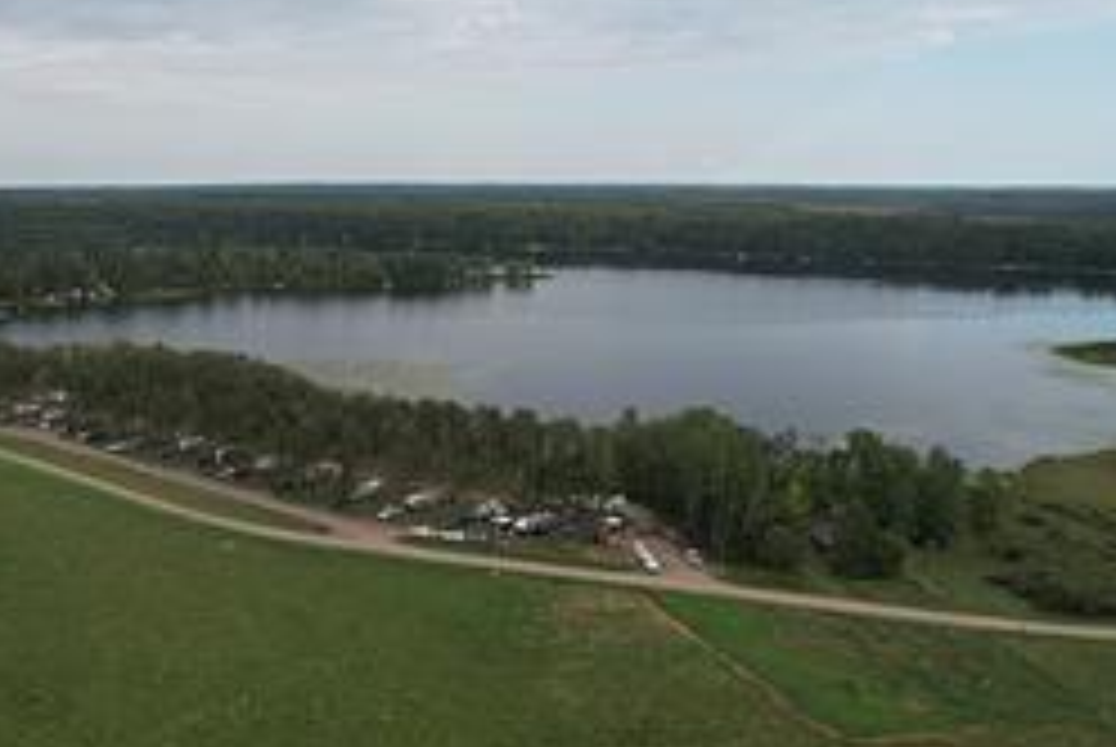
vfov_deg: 38.9
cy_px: 432
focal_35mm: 34
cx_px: 378
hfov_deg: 54.7
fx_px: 1055
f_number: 2.8
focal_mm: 8.38
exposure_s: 1/1000
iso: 110
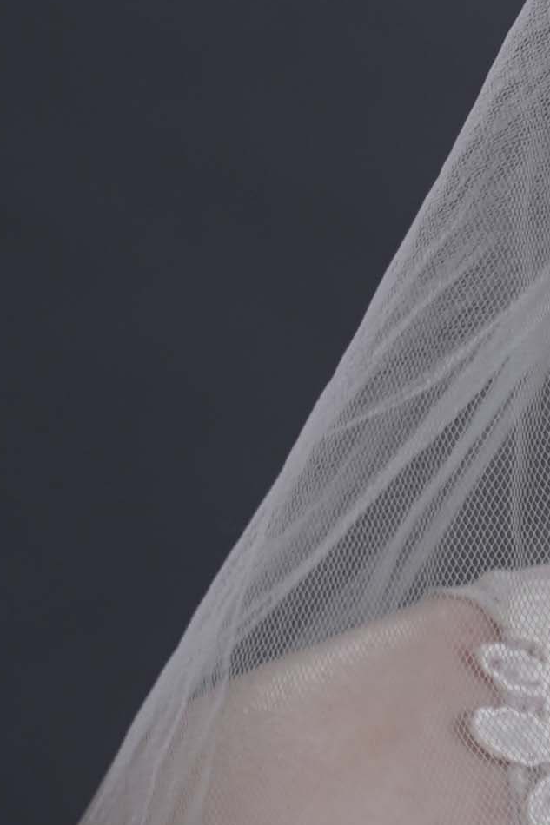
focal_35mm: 442
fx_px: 10132
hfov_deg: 3.1
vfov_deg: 4.7
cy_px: 343
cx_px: 1453
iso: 200
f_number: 10
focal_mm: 70
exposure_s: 1/125
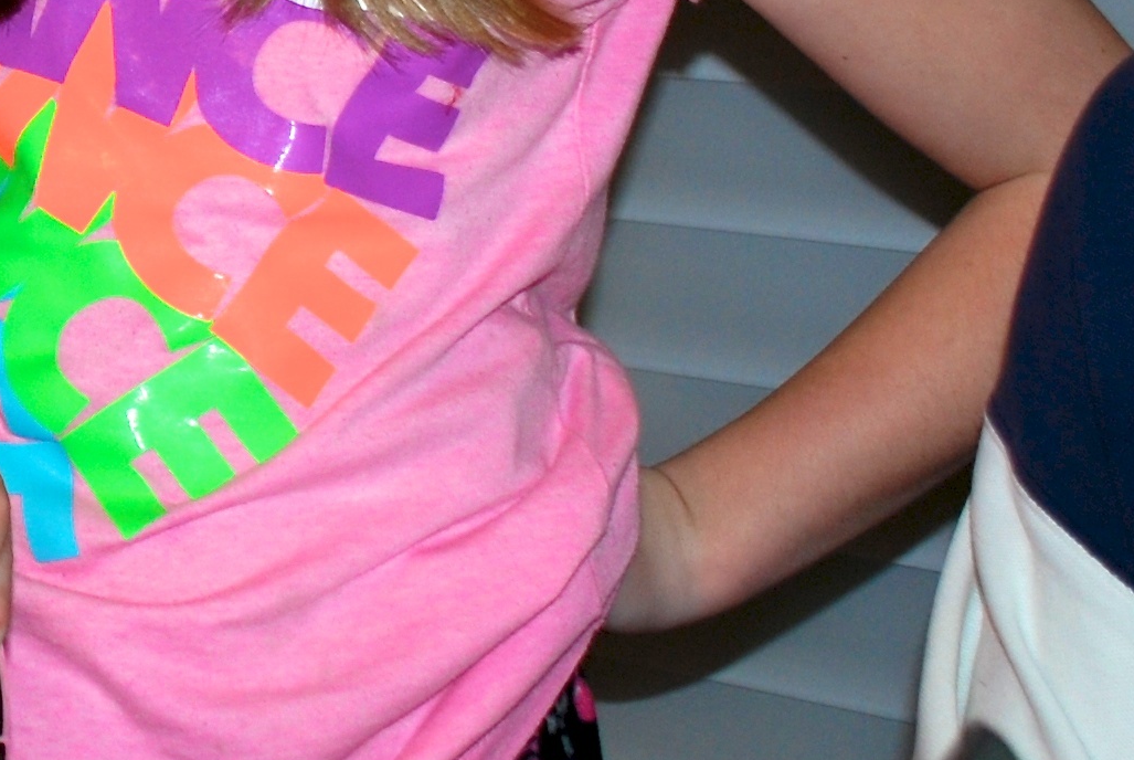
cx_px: -312
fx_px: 4637
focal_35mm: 147
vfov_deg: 9.2
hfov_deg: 13.5
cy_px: -166
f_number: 4
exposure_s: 1/60
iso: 200
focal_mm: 26
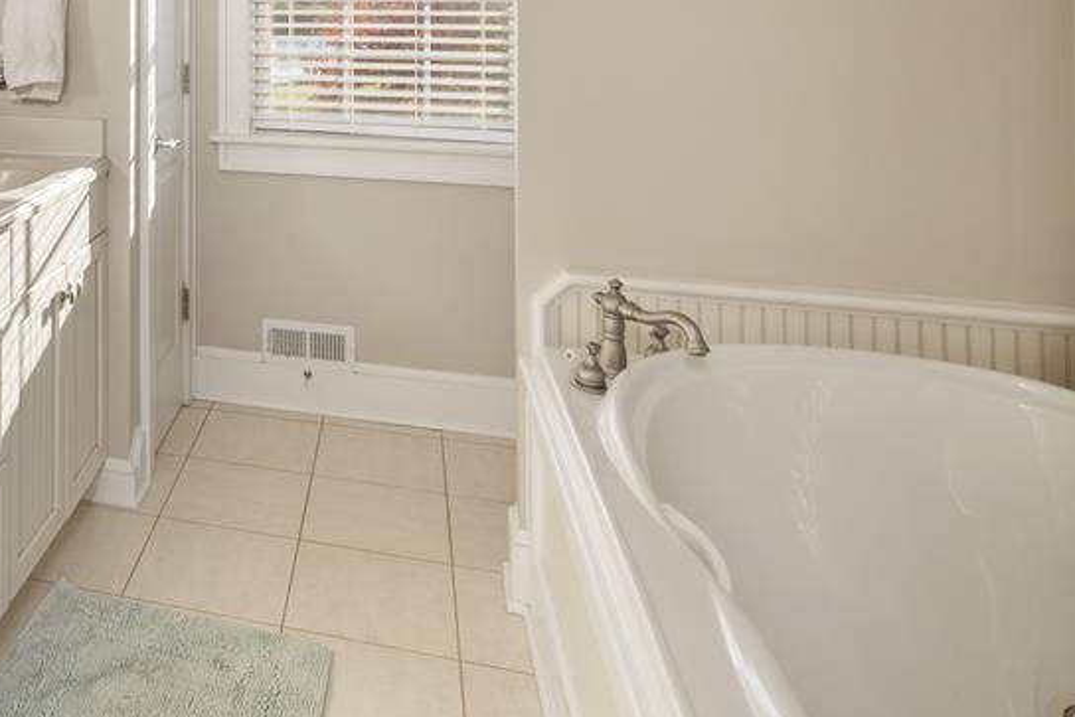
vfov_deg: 38.9
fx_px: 956
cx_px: 126
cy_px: 102
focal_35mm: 32
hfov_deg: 52.3
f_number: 9
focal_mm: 17
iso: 320
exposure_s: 1/50
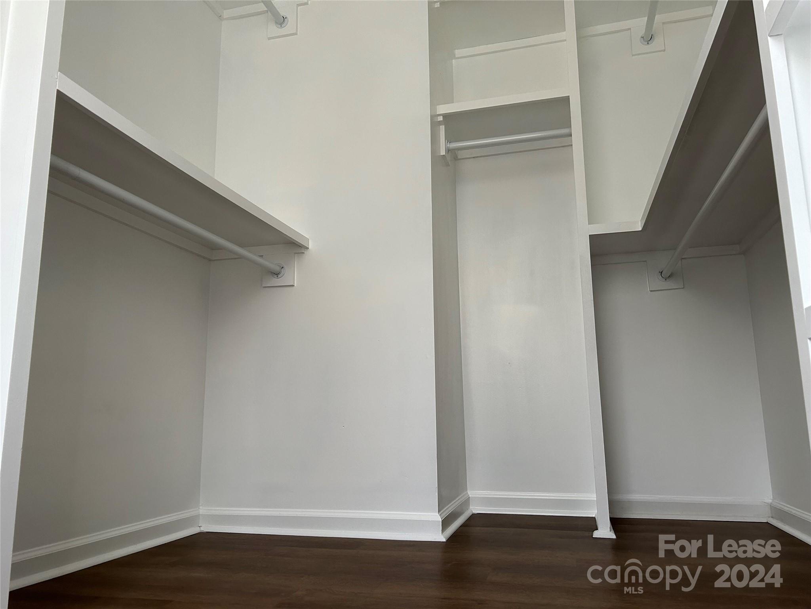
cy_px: 304
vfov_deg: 53.1
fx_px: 609
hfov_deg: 67.3
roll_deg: +1.2
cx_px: 406
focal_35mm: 26
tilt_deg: +10.4
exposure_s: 1/114
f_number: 1.5
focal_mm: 5.7
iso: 125
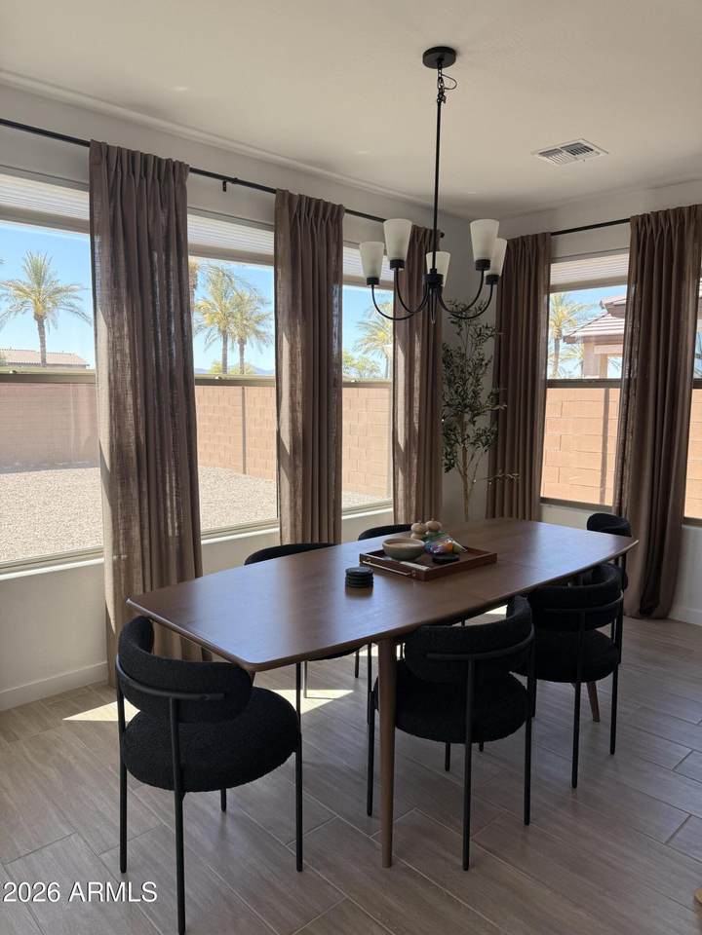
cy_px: 468
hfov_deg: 56.8
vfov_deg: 71.6
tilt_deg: -5.6
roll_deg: +0.4
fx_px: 649
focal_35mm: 24
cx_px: 351
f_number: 1.78
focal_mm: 6.76
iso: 100
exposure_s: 1/589
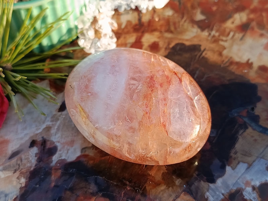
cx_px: 134
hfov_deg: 42.1
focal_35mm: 45
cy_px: 100
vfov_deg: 32.2
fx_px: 348
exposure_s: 1/100
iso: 84
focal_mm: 5.24
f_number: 1.7
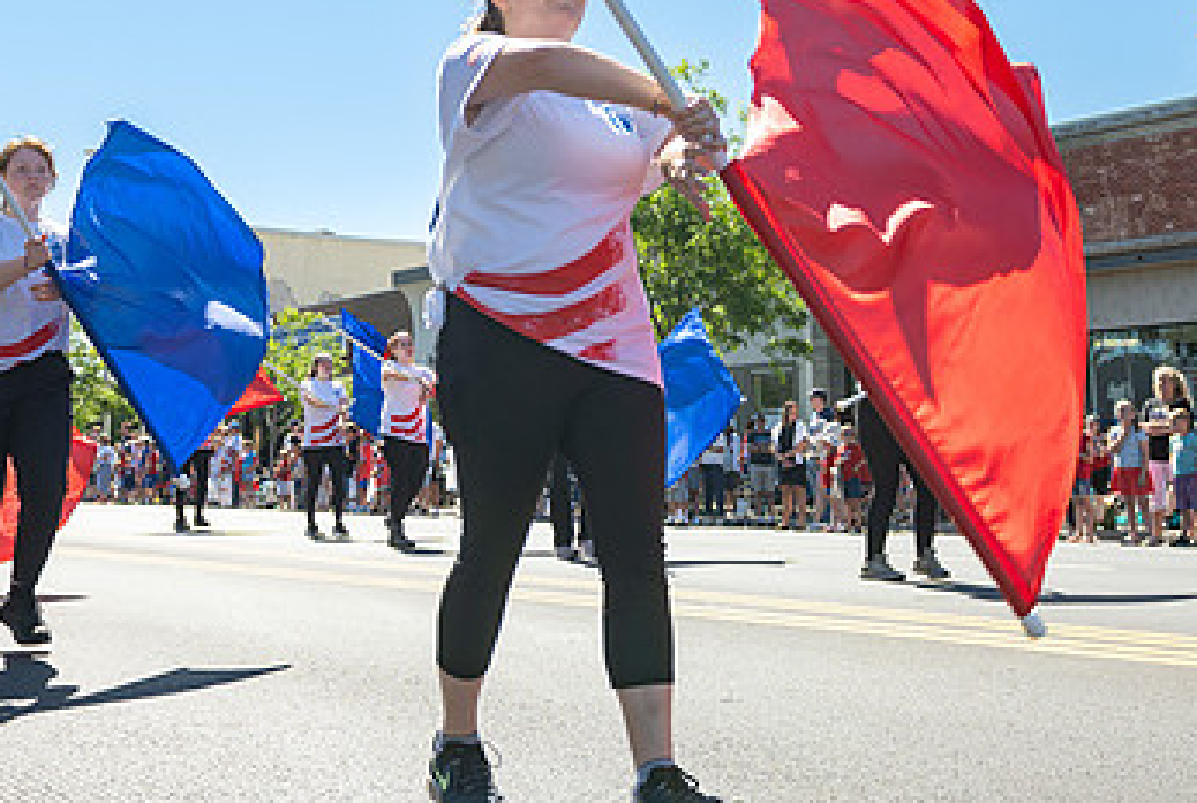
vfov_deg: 27.0
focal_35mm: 49
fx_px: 1632
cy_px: 140
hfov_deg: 40.3
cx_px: 598
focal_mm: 24
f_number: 3.5
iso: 100
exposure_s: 1/500
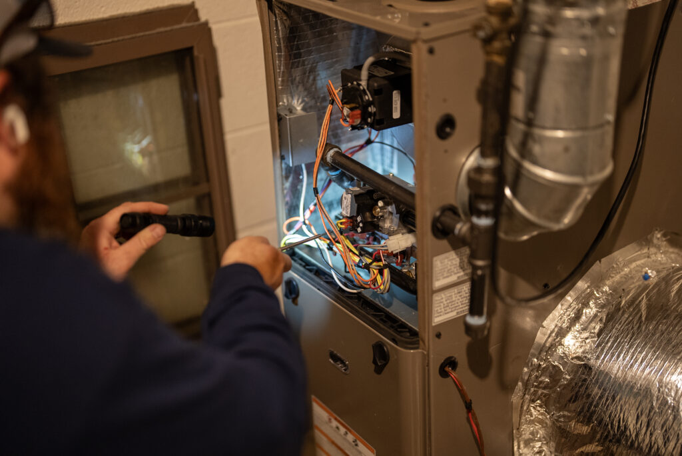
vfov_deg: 27.0
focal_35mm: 50
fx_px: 948
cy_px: 228
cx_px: 341
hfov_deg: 39.6
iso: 500
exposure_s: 1/125
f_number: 1.2
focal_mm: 50
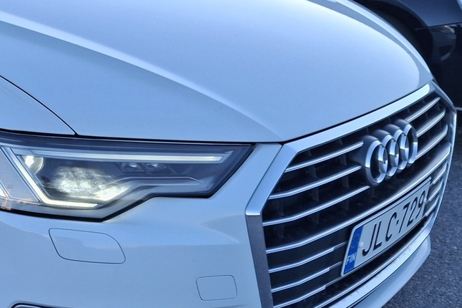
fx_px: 744
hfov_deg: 31.4
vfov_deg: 23.3
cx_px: -21
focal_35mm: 58
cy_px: 130
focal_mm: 4.69
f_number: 1.8
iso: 32
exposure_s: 1/402
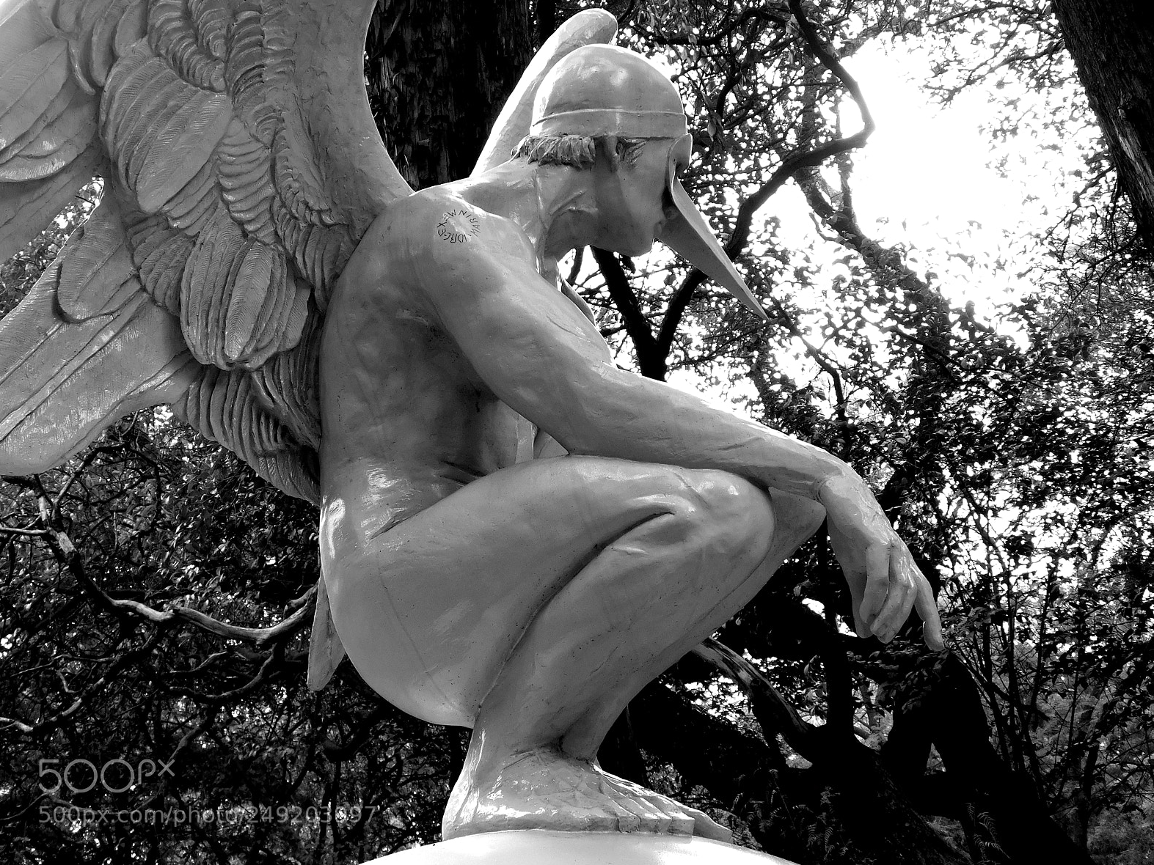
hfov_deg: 32.2
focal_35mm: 60
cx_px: 580
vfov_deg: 24.4
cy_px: 432
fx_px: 2000
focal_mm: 10.4
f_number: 4
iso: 125
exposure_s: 1/40
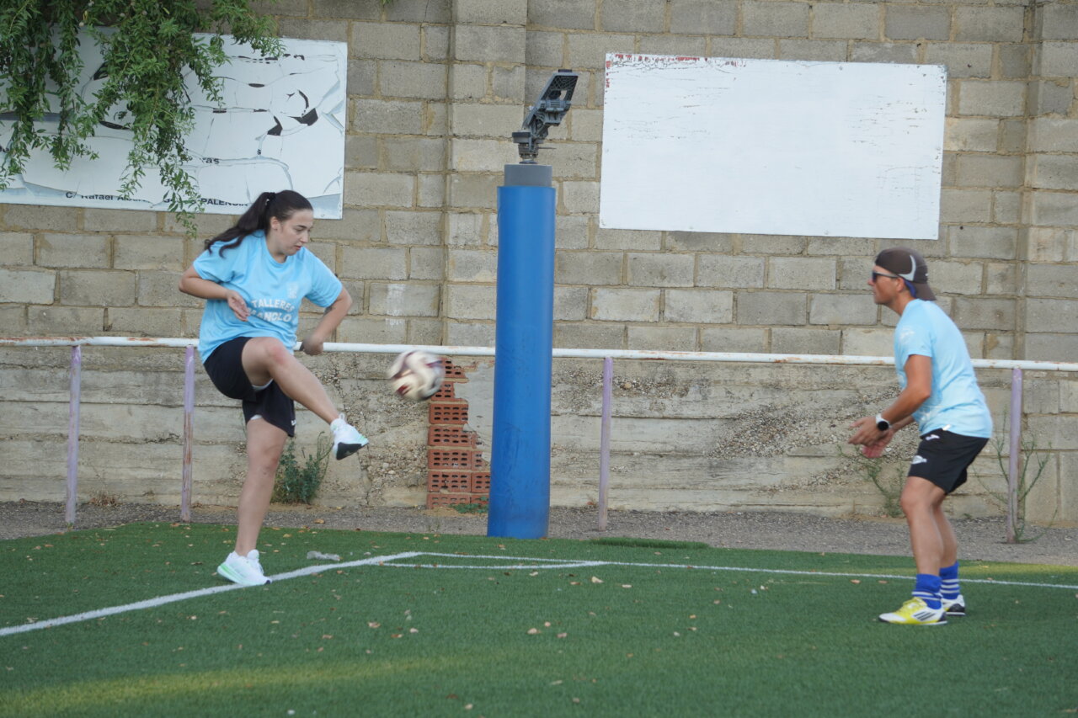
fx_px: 3772
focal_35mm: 126
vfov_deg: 10.9
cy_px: 359
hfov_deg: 16.3
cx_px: 539
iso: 160
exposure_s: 1/160
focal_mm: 84
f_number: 5
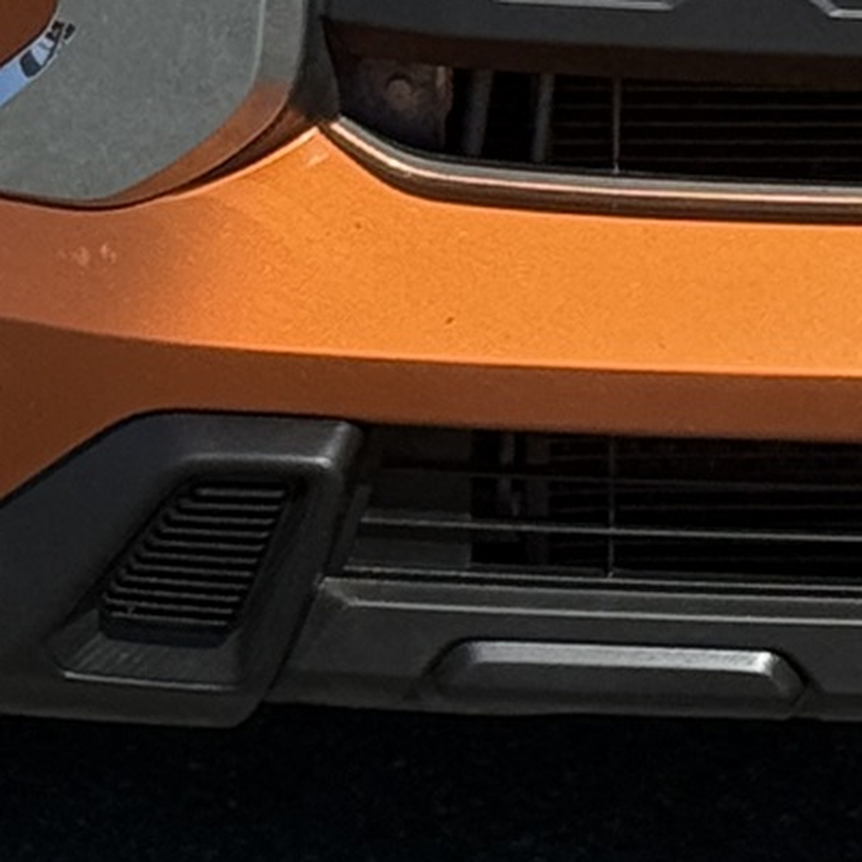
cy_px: -547
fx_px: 8621
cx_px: 1212
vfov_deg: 5.7
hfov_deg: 5.7
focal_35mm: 306
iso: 64
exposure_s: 1/6024
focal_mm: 6.76
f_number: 1.78
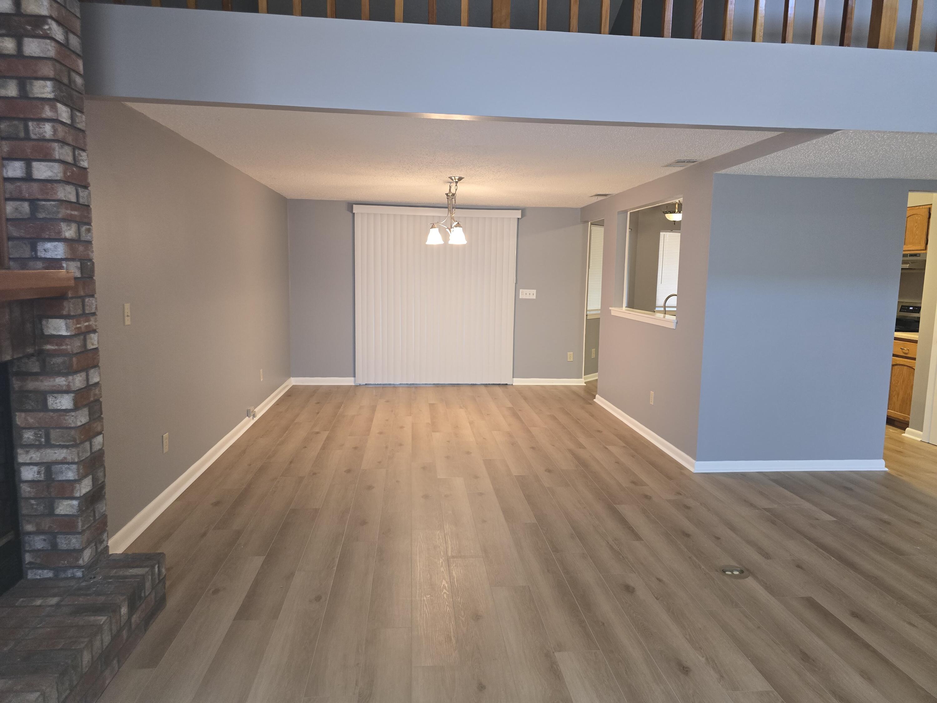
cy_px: 352
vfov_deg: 58.9
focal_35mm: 23
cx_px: 468
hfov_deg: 73.9
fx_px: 623
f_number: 1.7
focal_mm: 6.3
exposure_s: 1/120
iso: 640
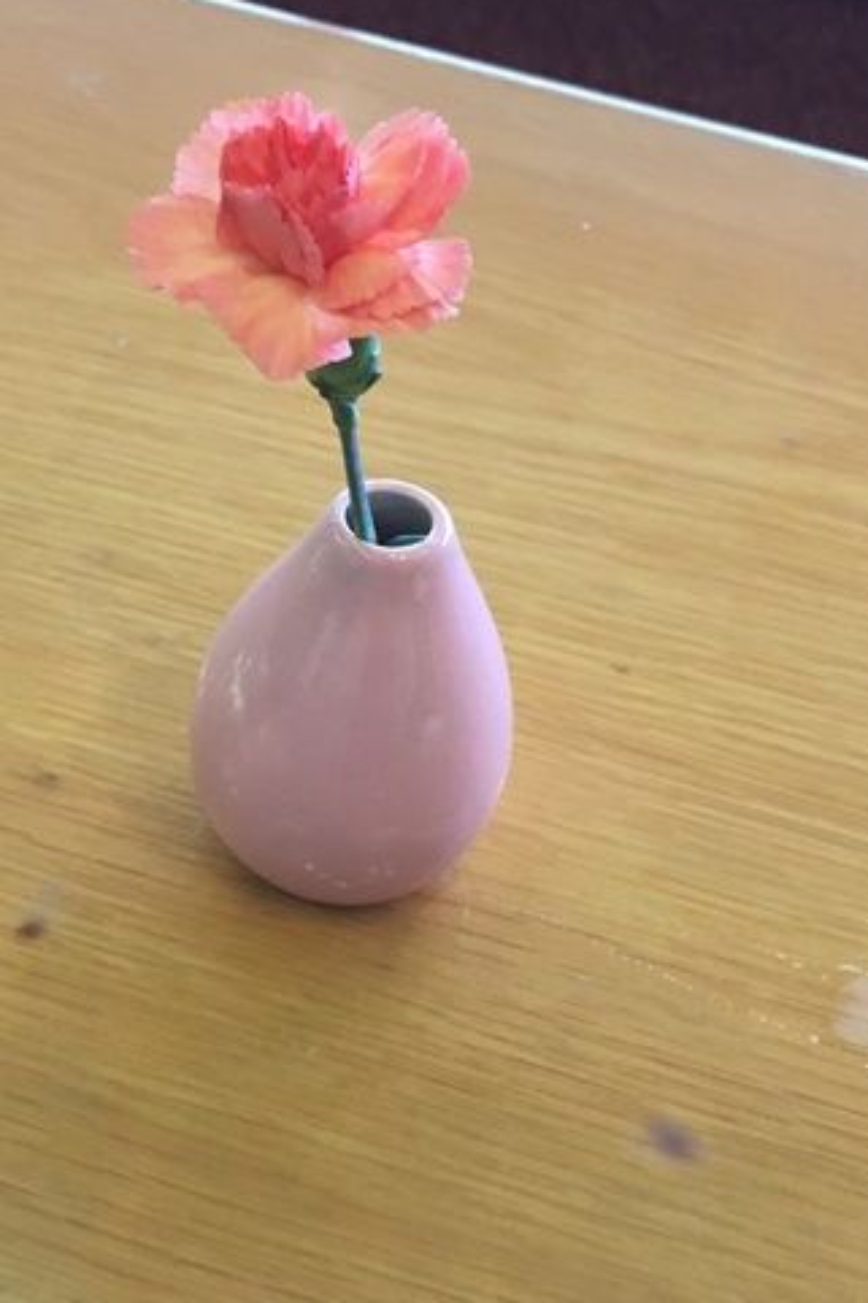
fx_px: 1846
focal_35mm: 51
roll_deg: -12.0
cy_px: 637
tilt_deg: -43.3
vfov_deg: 38.9
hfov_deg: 26.5
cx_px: 410
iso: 160
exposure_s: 1/30
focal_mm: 4.15
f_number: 2.2
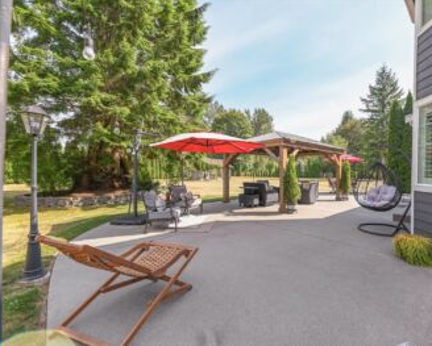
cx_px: 256
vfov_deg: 80.5
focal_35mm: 16
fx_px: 205
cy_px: 172
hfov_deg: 92.1
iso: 250
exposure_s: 1/250
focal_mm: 14
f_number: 8
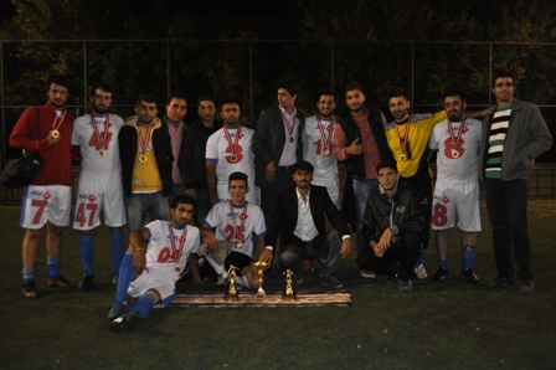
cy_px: 185
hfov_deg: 57.3
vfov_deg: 39.9
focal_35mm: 33
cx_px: 278
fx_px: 509
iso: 800
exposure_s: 1/60
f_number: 4
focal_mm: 22
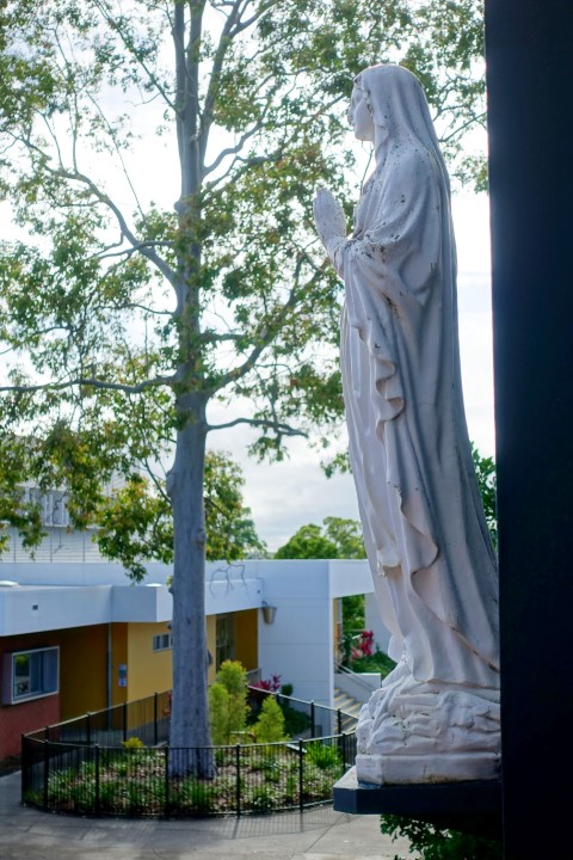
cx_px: 286
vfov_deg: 31.4
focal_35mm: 64
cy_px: 430
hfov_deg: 21.2
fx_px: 1528
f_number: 4
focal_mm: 23.53
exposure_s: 1/800
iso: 125
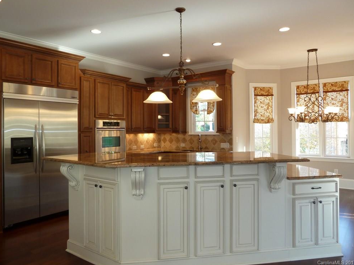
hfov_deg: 67.3
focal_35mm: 26
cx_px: 175
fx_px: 266
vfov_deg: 53.0
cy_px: 128
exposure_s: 1/30
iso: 125
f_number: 3.3
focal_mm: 4.1
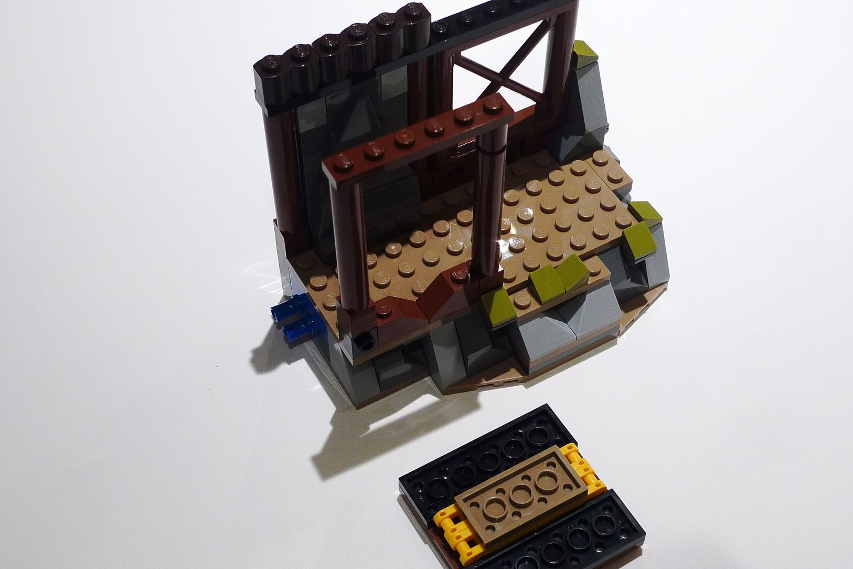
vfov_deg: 24.2
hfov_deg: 35.6
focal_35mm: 56
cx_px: 460
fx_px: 1327
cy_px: 312
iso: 200
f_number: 3.5
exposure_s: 1/25
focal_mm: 10.2
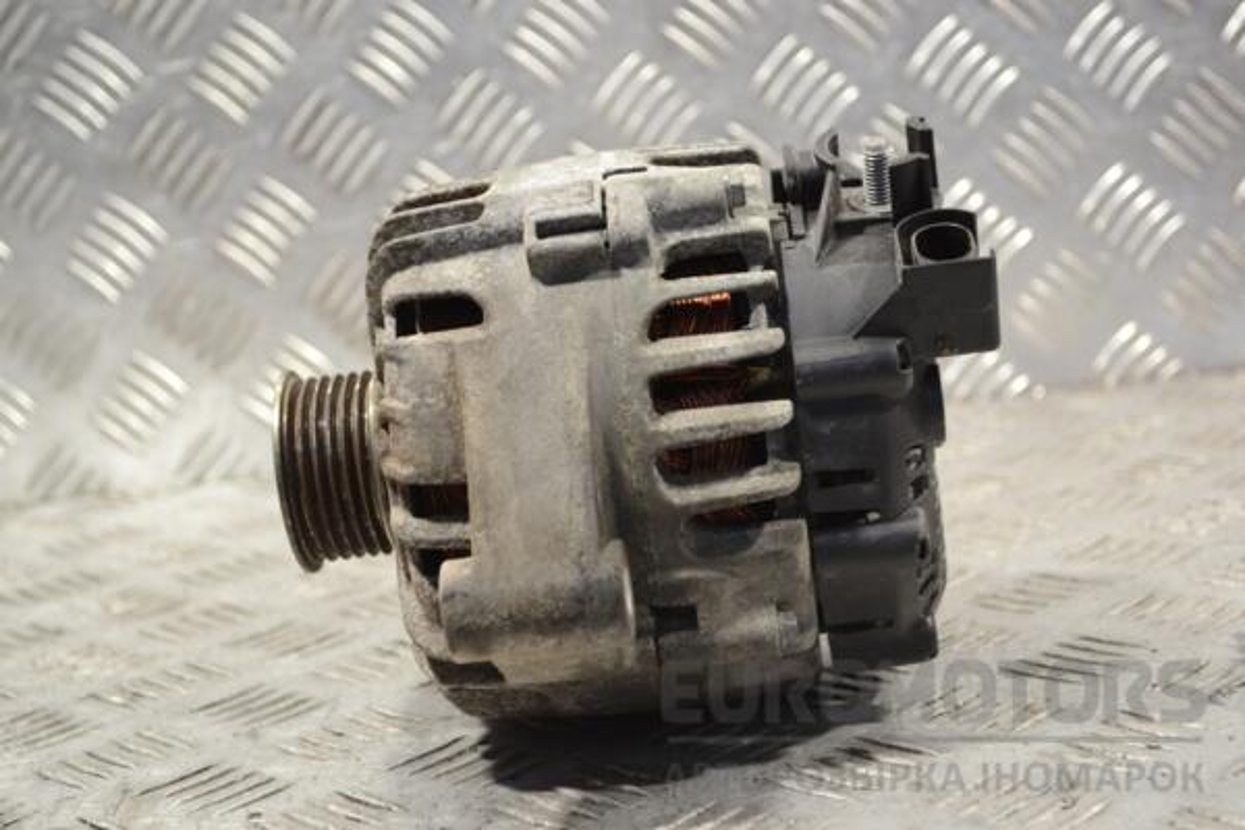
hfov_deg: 31.9
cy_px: 415
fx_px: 2179
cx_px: 622
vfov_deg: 21.6
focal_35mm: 63
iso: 320
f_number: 5.3
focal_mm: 42
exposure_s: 1/30
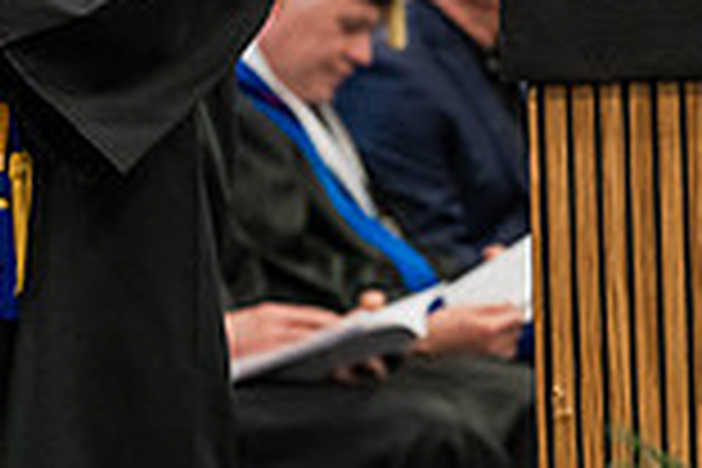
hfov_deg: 6.4
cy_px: -200
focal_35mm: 317
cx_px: -522
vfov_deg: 4.3
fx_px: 6181
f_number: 4.5
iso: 4000
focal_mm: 85
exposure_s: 1/200
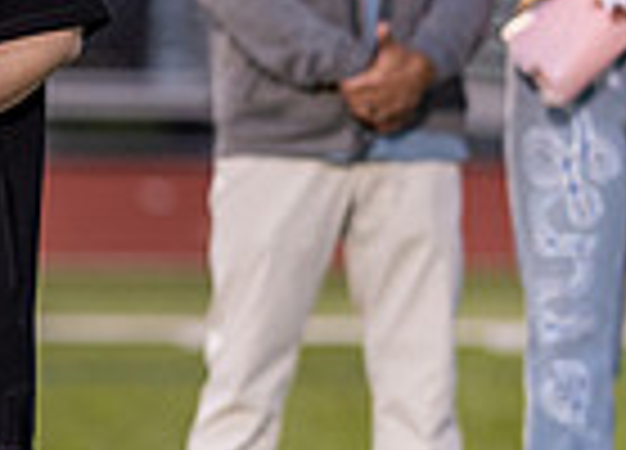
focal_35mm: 716
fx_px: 12761
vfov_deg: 2.0
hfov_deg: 2.8
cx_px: -477
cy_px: 122
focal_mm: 135
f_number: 2.2
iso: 500
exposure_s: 1/640
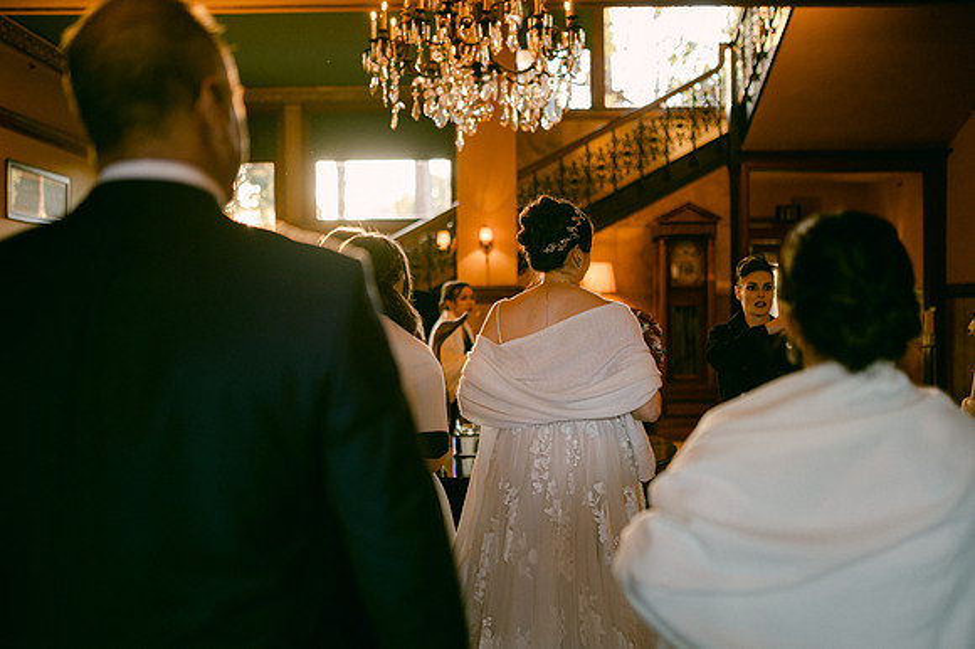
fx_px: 961
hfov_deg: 53.8
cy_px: 323
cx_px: 485
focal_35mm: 36
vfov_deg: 37.3
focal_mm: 35
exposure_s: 1/250
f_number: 1.4
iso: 1000
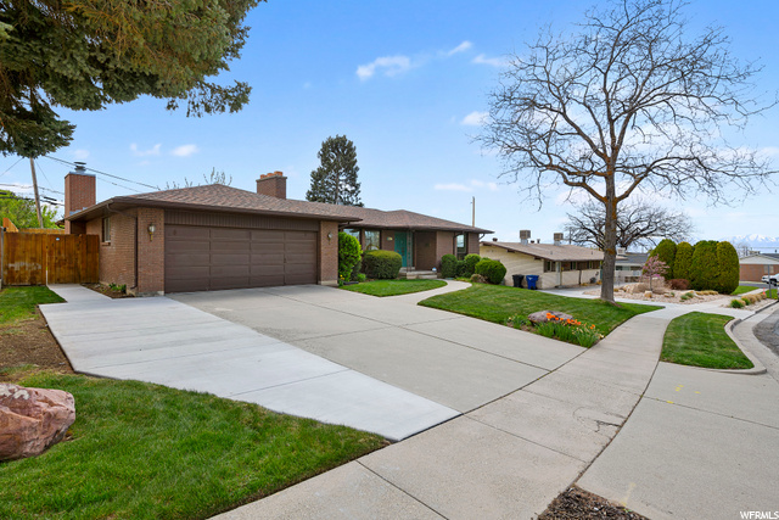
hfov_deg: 90.0
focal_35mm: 18
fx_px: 390
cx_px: 390
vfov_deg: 67.4
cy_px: 260
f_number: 9
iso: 200
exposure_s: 1/200
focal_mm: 18
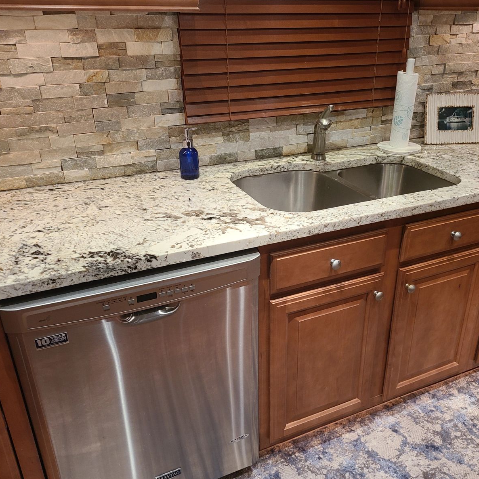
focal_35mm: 31
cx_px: 279
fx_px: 485
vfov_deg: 52.5
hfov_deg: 52.3
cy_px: 242
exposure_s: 1/60
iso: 200
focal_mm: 5.4
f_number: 1.8
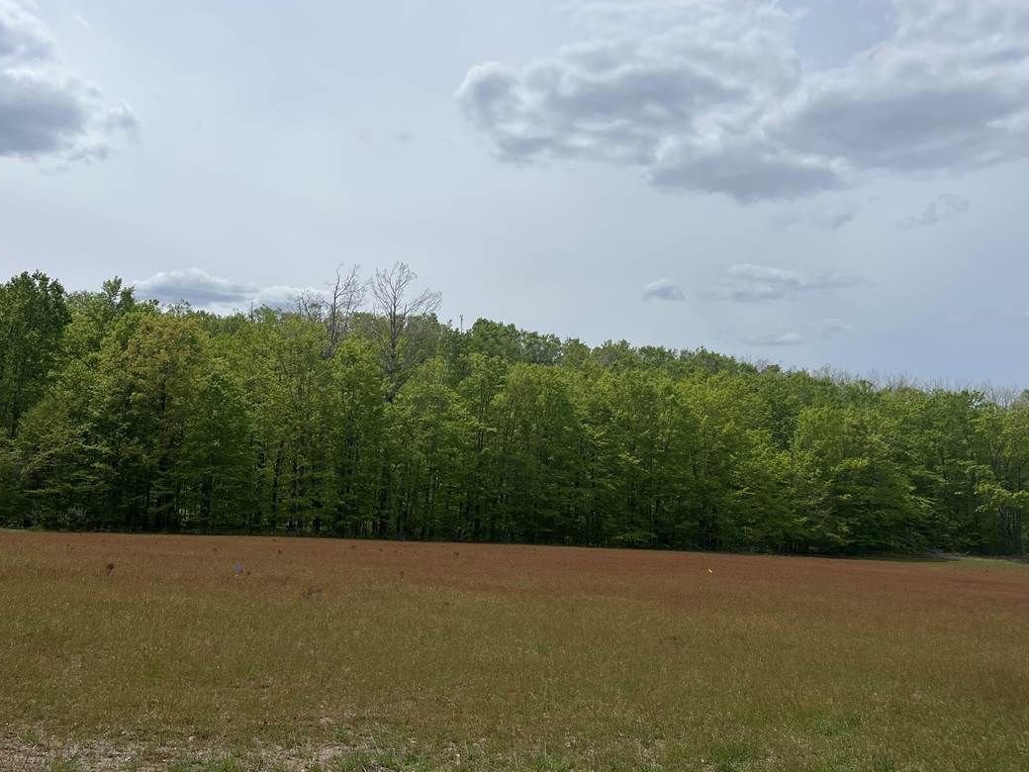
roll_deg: -1.3
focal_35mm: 32
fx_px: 951
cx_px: 499
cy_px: 307
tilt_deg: +11.1
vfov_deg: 43.9
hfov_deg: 56.8
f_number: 1.6
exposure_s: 1/9901
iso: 50
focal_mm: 5.1
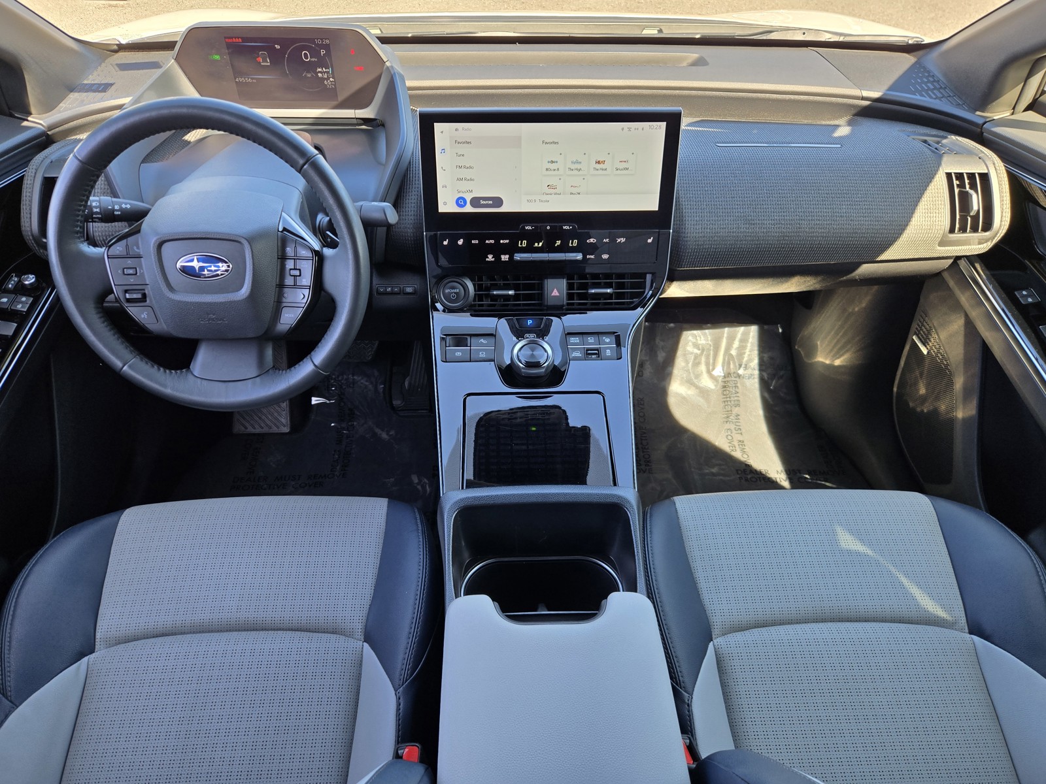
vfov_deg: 58.9
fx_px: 695
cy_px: 392
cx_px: 523
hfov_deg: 73.9
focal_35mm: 23
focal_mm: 5.4
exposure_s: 1/180
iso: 64
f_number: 1.8
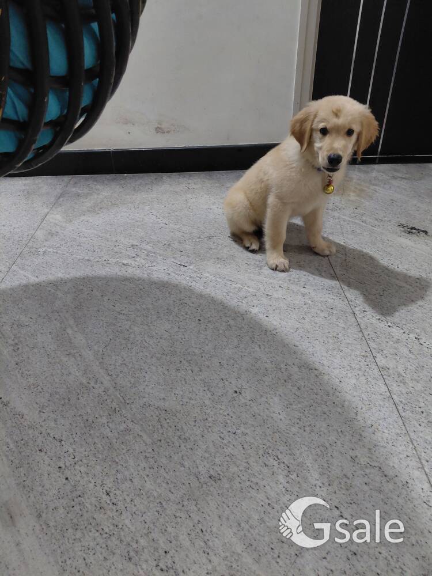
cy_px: 288
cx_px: 216
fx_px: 416
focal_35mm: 25
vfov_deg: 69.4
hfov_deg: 54.9
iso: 400
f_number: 1.8
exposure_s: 1/33.4
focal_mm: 4.69
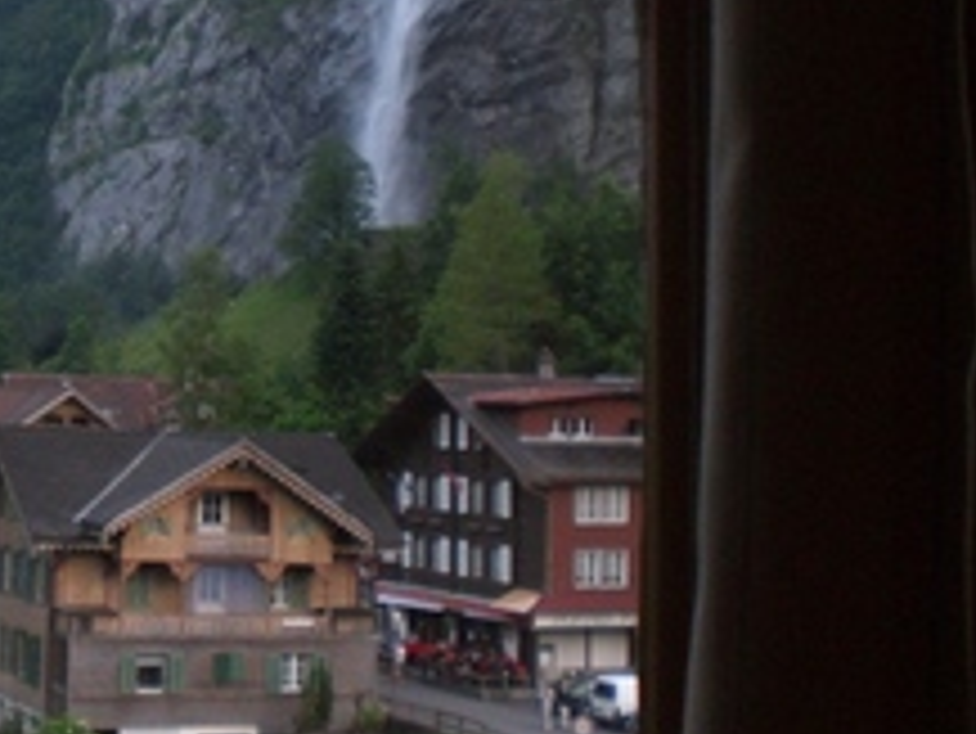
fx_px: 1975
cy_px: 113
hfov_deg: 26.8
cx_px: 94
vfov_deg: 20.7
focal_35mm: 70
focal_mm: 6.3
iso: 200
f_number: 3.1
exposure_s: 1/40
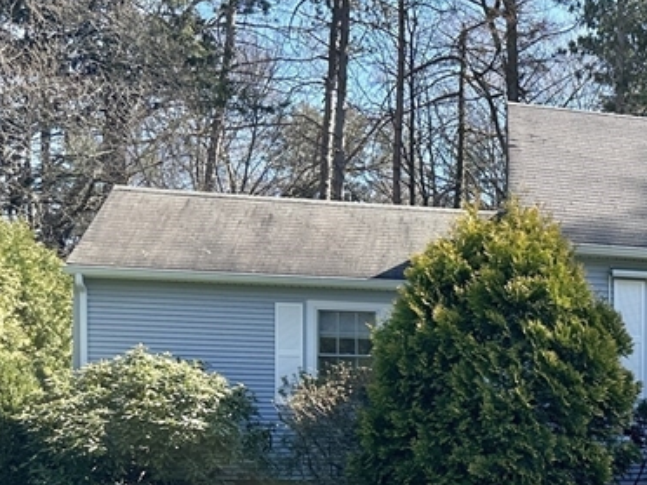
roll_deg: -0.1
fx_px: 1234
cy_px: 468
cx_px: 873
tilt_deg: +1.2
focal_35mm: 66
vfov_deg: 21.6
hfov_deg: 24.9
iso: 80
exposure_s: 1/1272
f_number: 1.78
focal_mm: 6.86
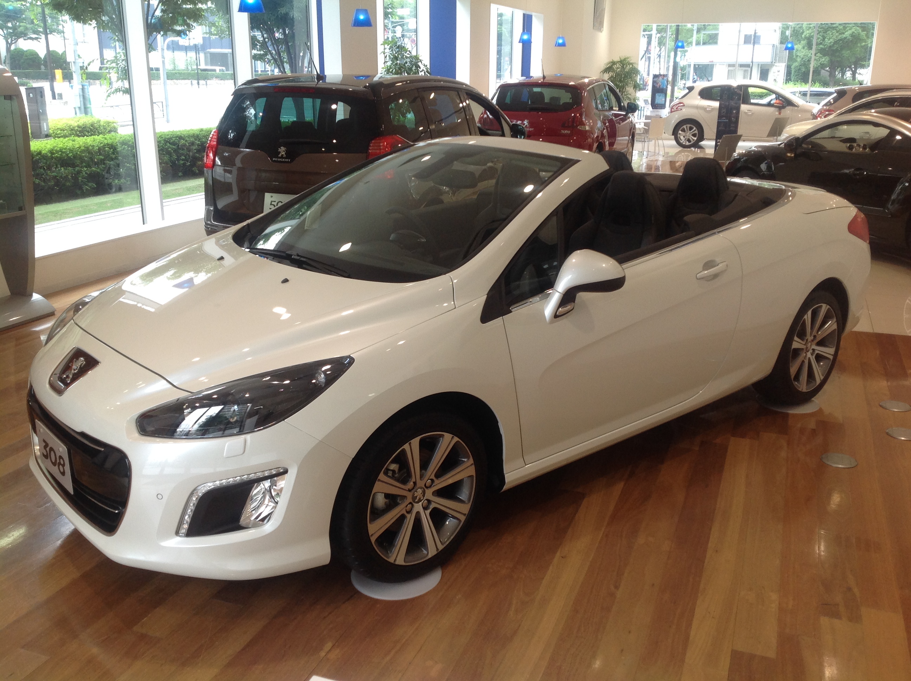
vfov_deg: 40.6
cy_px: 340
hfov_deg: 52.7
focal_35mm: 35
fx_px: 920
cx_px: 456
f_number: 2.4
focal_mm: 4.28
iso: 64
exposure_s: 1/60
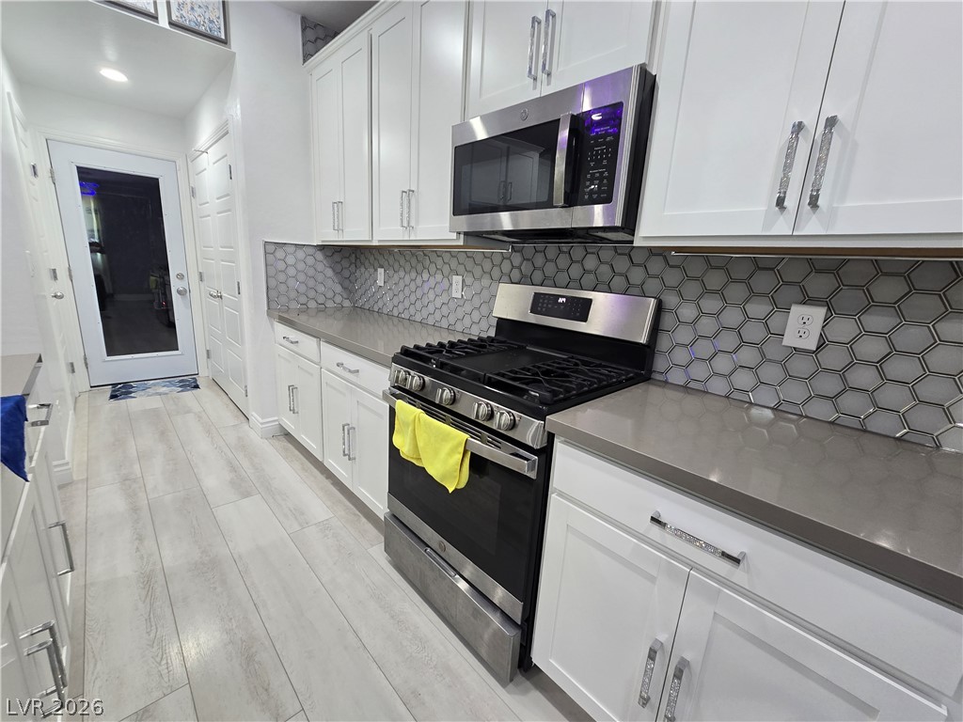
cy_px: 361
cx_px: 482
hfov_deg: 106.2
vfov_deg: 89.9
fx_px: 362
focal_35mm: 13
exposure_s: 1/60
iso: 160
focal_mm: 2.2
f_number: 2.2
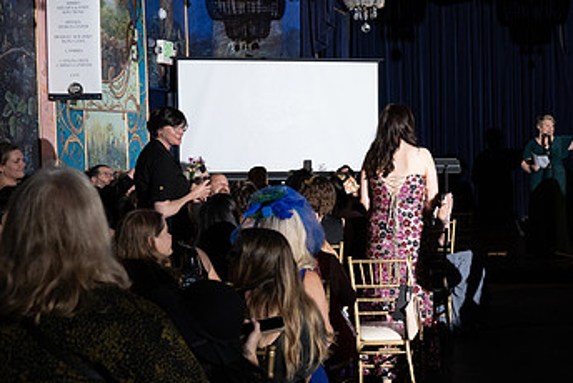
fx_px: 940
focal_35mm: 59
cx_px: 481
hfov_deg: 32.7
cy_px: 189
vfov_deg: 23.0
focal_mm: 35
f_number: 5
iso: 2500
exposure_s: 1/200
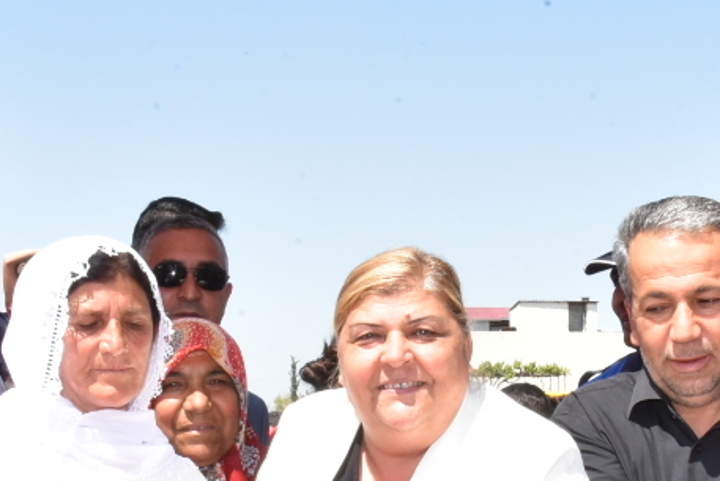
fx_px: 1700
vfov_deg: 15.9
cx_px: 403
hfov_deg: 23.9
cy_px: 427
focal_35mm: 85
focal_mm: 24
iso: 1600
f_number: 22
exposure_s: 1/200
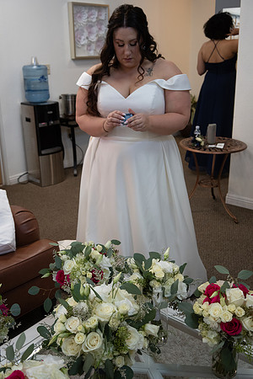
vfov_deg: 54.4
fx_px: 369
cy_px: 190
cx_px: 126
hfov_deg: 37.9
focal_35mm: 35
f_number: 5.6
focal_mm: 35
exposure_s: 1/125
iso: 2500
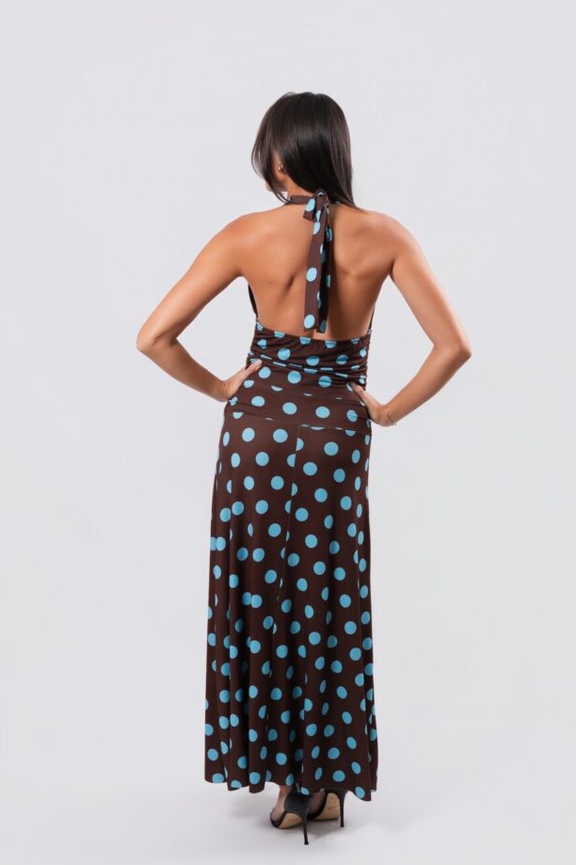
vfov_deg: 35.6
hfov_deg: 24.2
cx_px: 320
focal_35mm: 56
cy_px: 454
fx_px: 1345
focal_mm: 32.8
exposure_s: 1/320
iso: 160
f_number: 2.8
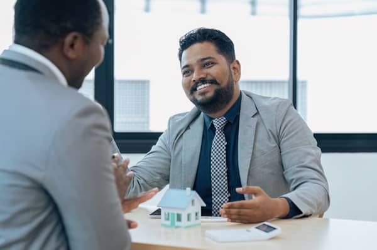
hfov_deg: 23.9
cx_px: 188
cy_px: 125
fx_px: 889
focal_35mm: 85
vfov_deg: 16.0
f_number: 2.8
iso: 1600
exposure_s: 1/250
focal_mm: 85
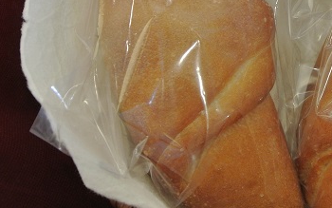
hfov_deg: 21.5
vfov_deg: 14.3
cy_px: 38
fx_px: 824
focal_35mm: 91
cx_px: 378
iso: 450
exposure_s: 1/60
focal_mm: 14.5
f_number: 4
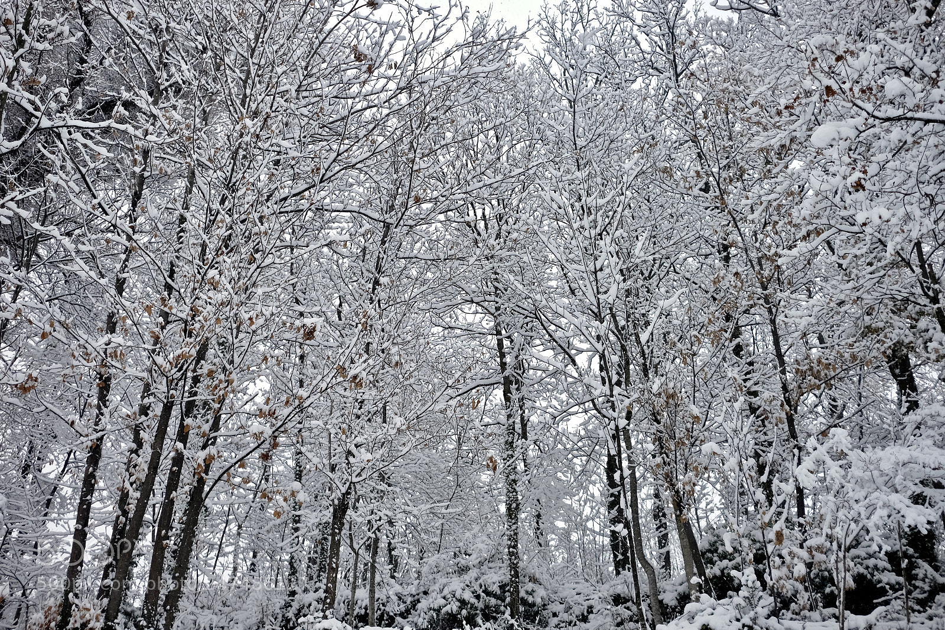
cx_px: 472
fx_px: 1076
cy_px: 315
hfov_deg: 47.4
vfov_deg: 32.6
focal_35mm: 41
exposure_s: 1/500
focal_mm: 27
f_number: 2.8
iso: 100
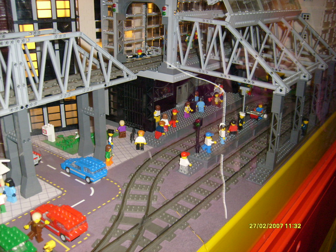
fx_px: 340
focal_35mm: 35
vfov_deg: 40.7
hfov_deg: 52.6
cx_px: 168
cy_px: 126
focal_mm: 5.8
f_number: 2.8
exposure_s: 1/45
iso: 100
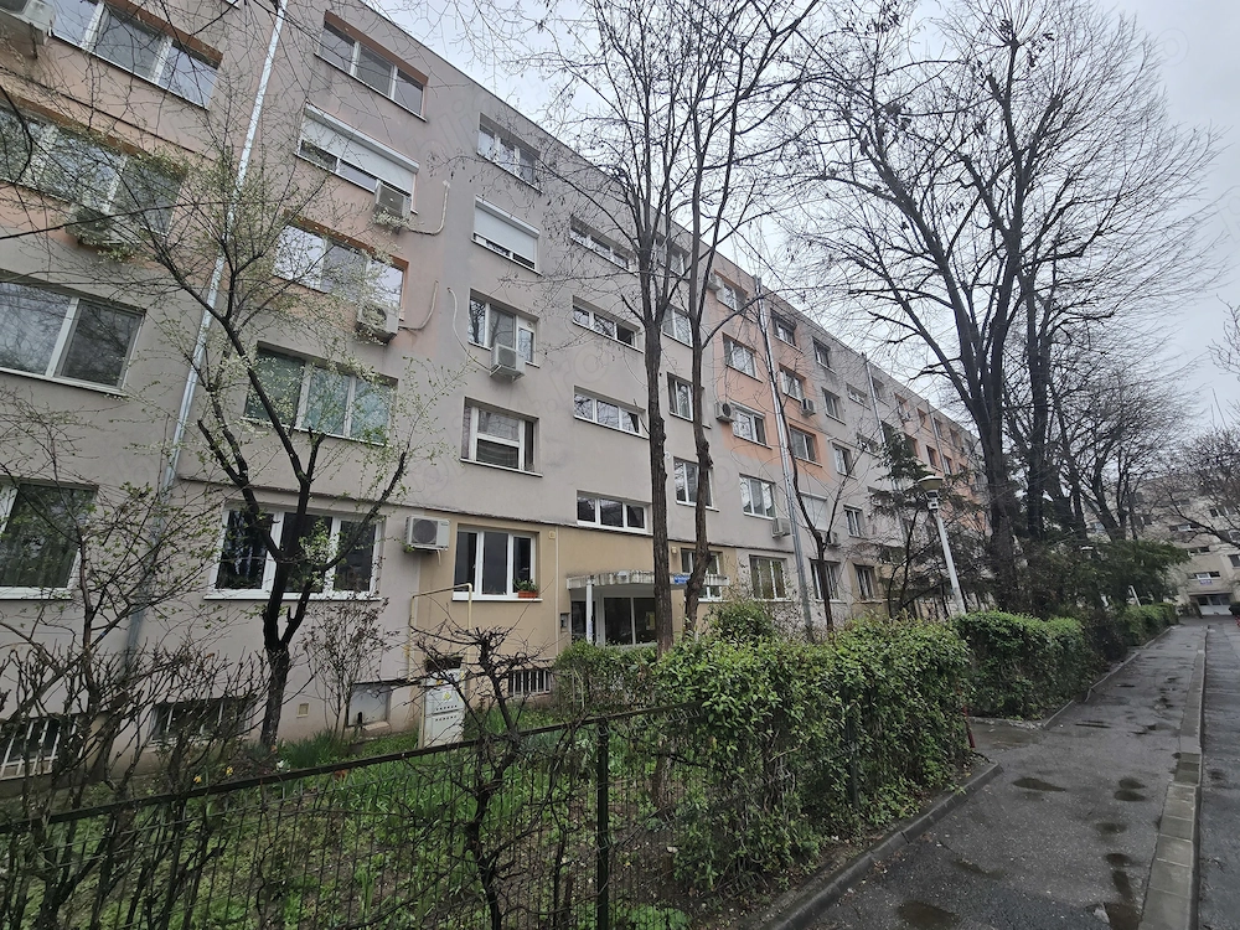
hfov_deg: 106.2
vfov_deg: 89.9
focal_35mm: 13
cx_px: 620
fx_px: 466
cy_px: 465
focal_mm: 2.2
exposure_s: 1/324
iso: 50
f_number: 2.2
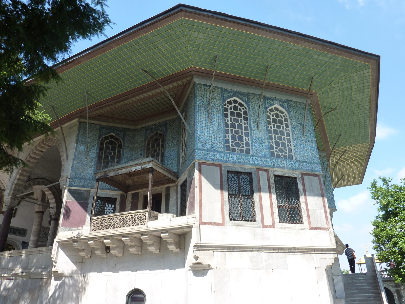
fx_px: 292
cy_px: 152
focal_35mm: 25
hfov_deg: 69.4
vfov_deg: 54.9
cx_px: 202
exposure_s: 1/320
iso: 125
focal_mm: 4.1
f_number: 4
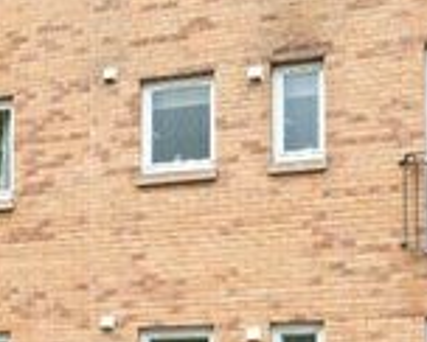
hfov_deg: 18.2
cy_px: 136
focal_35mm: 97
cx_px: -143
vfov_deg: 15.9
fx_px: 1229
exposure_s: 1/1250
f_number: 5.6
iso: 1600
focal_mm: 22.5
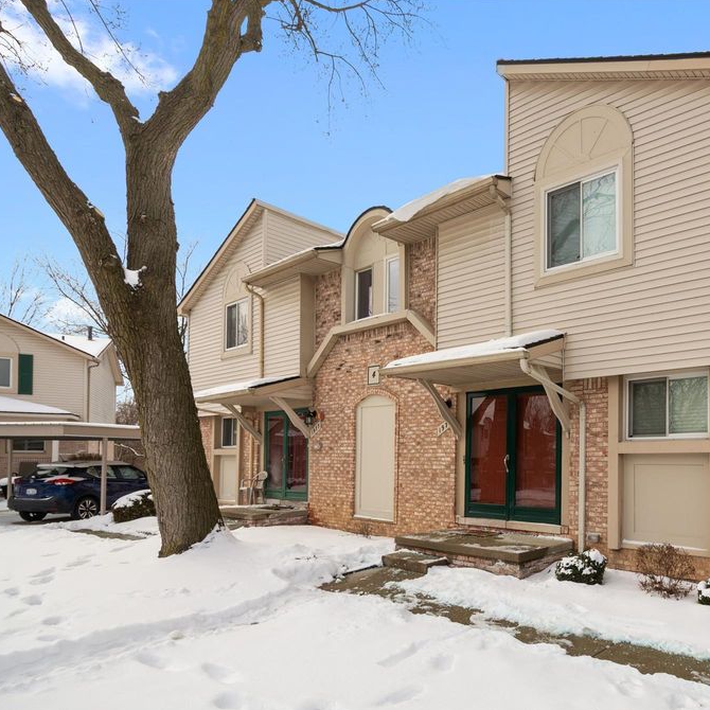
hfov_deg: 41.6
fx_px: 905
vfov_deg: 42.8
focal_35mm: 39
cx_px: 532
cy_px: 358
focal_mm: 30
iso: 400
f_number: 8
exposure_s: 1/800
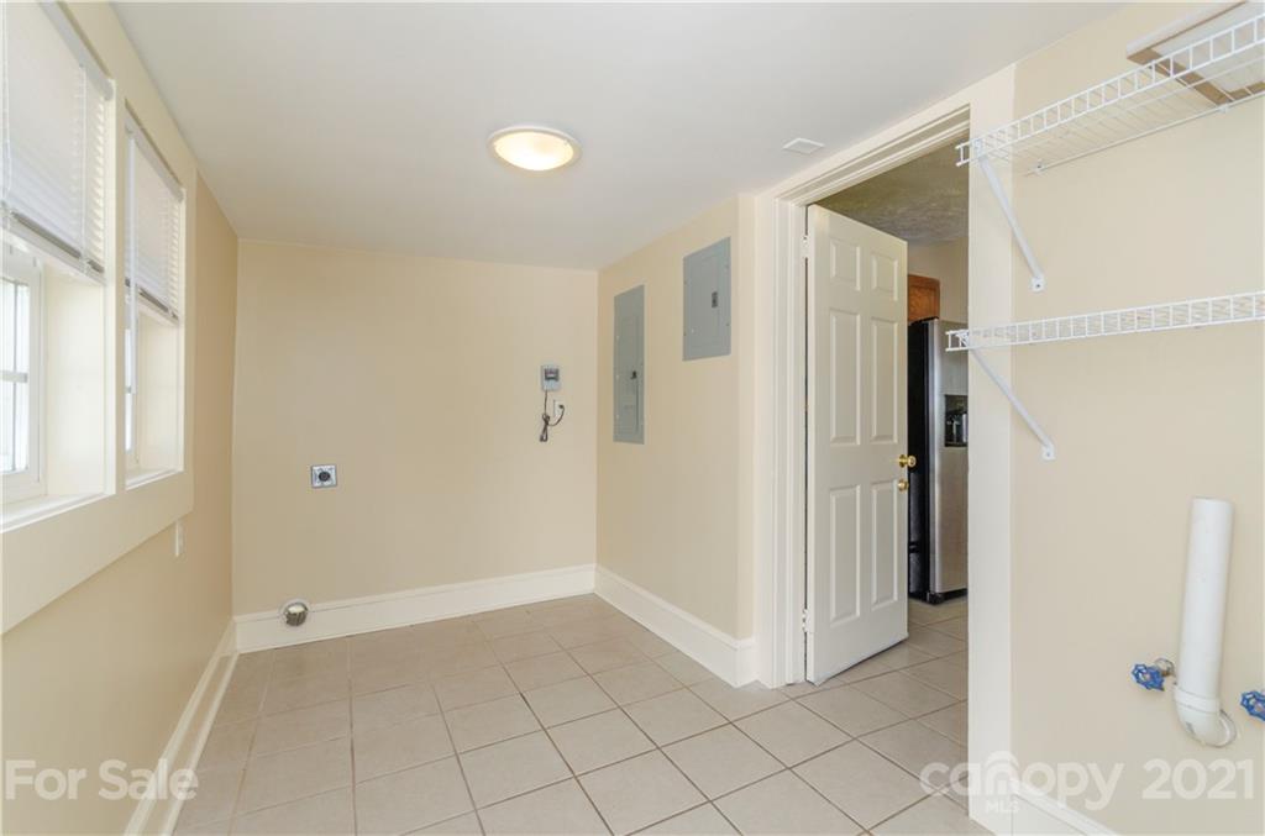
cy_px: 418
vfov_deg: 77.0
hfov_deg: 100.5
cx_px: 632
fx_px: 526
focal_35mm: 15
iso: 320
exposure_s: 1/40
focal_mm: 10
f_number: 7.1
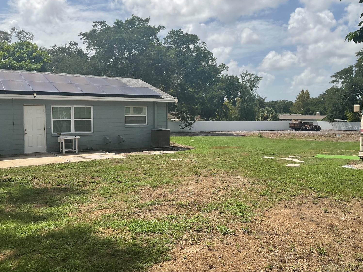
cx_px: 175
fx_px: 325
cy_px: 127
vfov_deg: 45.4
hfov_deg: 58.3
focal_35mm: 31
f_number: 1.8
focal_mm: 3
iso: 16
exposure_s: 1/2667
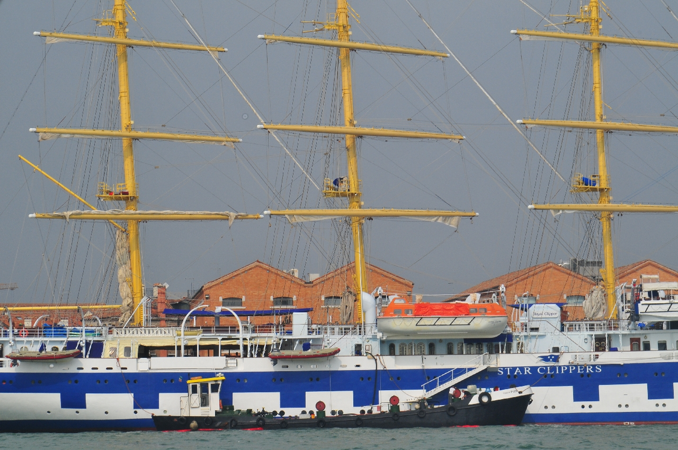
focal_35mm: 147
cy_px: 225
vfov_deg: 9.3
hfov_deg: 14.0
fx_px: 2765
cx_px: 339
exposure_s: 1/250
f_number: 22
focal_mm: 98
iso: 200
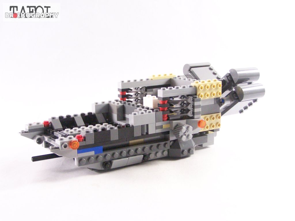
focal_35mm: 56
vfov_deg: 26.1
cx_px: 148
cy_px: 110
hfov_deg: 34.3
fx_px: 477
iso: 400
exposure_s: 1/60
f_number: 3.1
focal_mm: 9.3
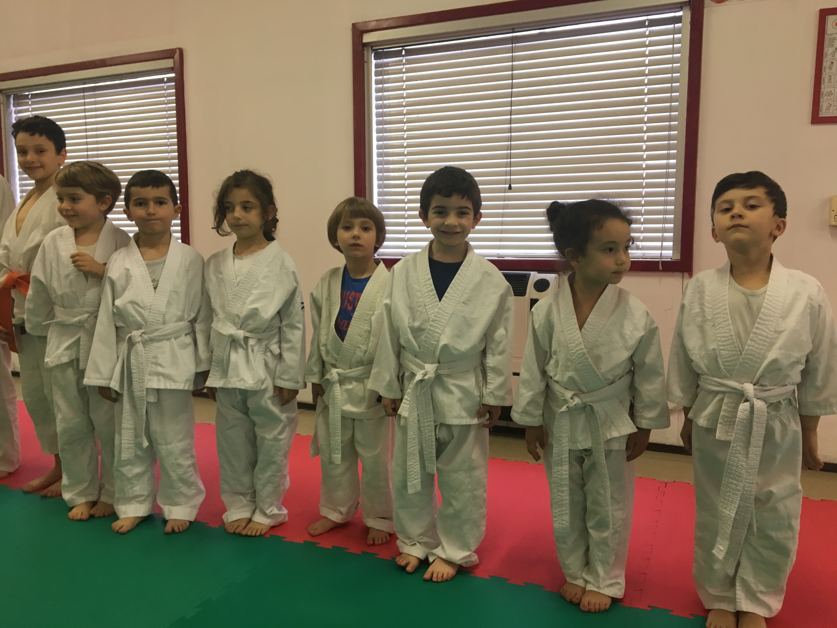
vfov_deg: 48.2
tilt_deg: -5.5
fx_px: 701
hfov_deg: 61.7
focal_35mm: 29
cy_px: 314
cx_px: 418
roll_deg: -0.3
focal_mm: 4.15
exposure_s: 1/33
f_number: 2.2
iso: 100
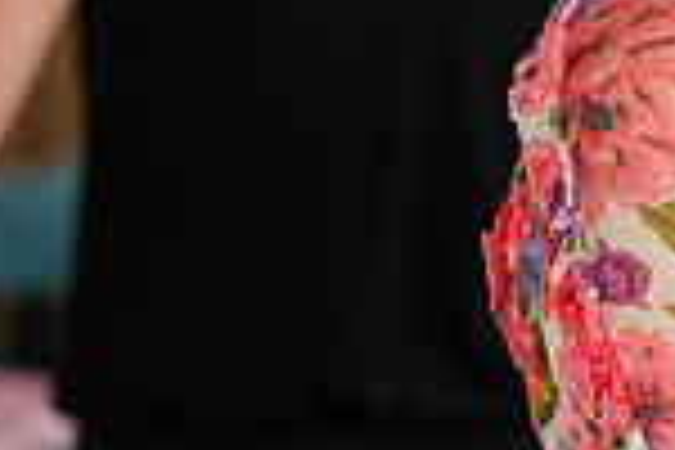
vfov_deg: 3.2
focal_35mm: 433
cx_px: 1202
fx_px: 8118
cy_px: -331
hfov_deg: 4.7
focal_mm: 112
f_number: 3.2
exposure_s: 1/200
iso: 400
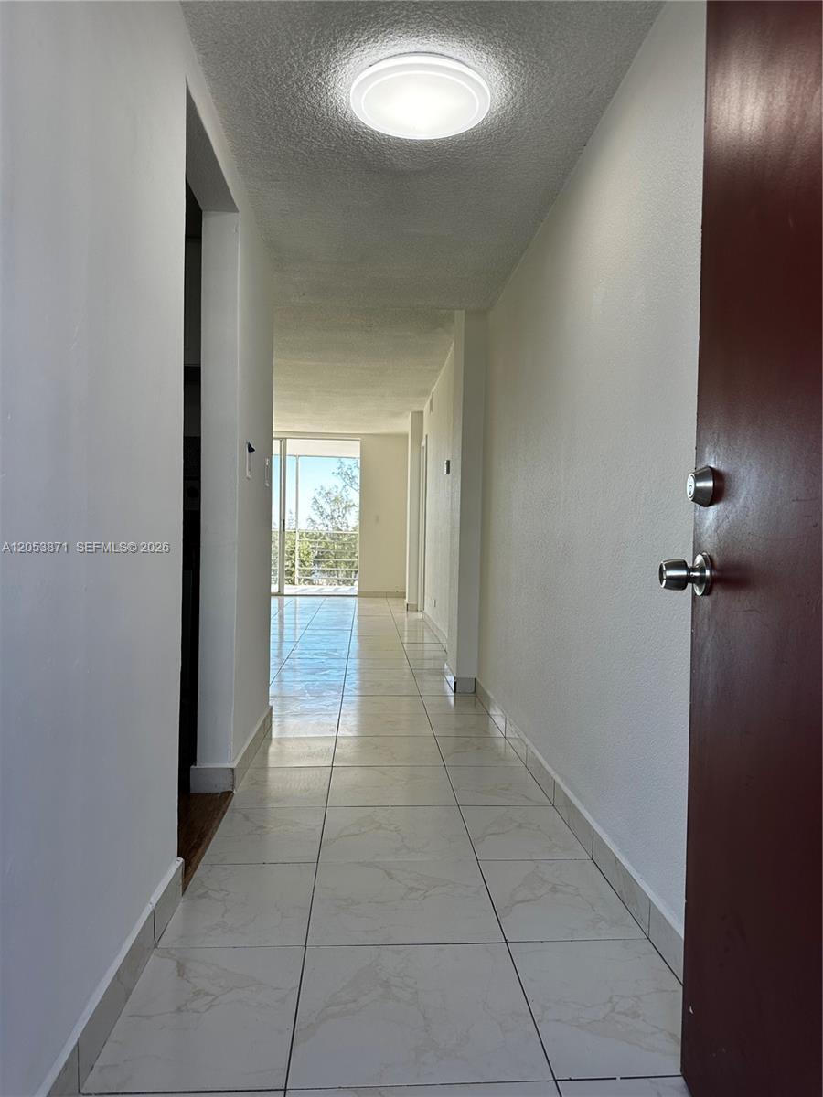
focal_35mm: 24
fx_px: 761
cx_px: 412
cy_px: 548
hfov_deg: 56.8
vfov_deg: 71.6
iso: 80
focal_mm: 6.86
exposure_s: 1/417
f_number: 1.78
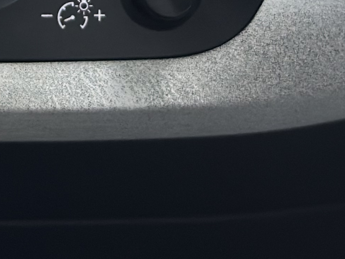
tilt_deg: -10.2
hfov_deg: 9.8
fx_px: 1974
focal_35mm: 198
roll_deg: -0.2
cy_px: -263
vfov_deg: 7.2
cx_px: -78
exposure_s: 1/50
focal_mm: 6.86
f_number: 1.78
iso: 100
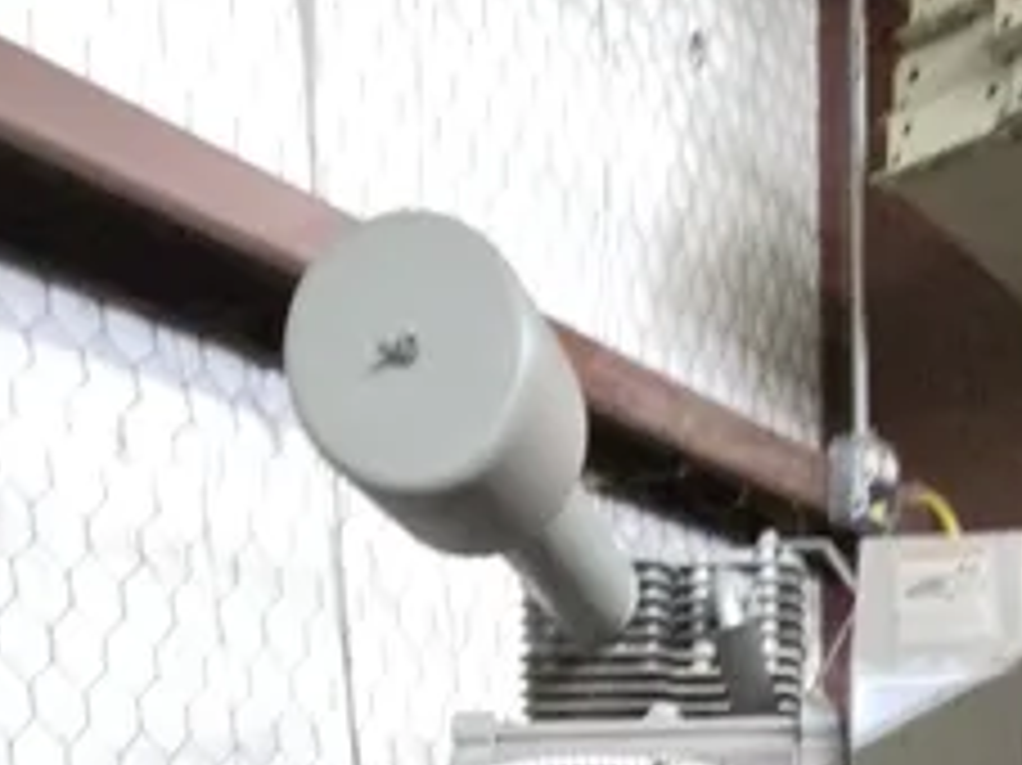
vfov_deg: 23.8
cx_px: 734
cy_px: 1240
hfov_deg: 42.8
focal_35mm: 43
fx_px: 1269
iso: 1250
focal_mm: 2.2
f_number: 2.2
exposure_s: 1/24
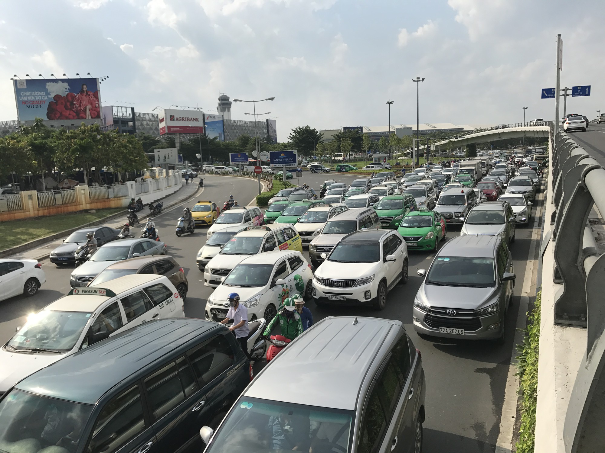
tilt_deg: -8.1
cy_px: 226
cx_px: 302
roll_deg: +2.4
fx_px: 489
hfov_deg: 63.4
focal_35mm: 28
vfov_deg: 49.7
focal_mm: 3.99
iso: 20
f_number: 1.8
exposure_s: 1/3195
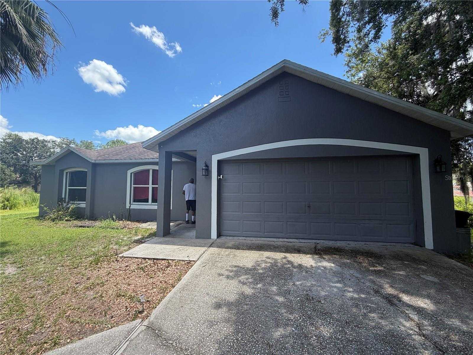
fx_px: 191
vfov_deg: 85.7
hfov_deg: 102.1
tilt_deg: +4.3
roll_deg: -1.0
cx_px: 236
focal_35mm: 14
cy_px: 178
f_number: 2.2
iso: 40
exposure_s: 1/502
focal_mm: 2.22
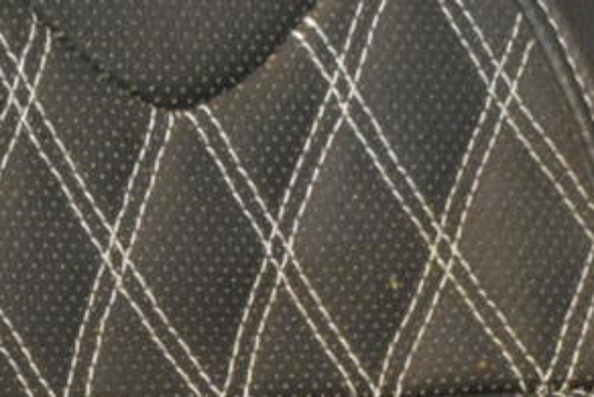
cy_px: 284
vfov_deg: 4.2
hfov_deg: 6.3
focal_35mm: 329
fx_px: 5431
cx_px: 142
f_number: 4.8
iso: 1600
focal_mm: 32
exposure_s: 1/25
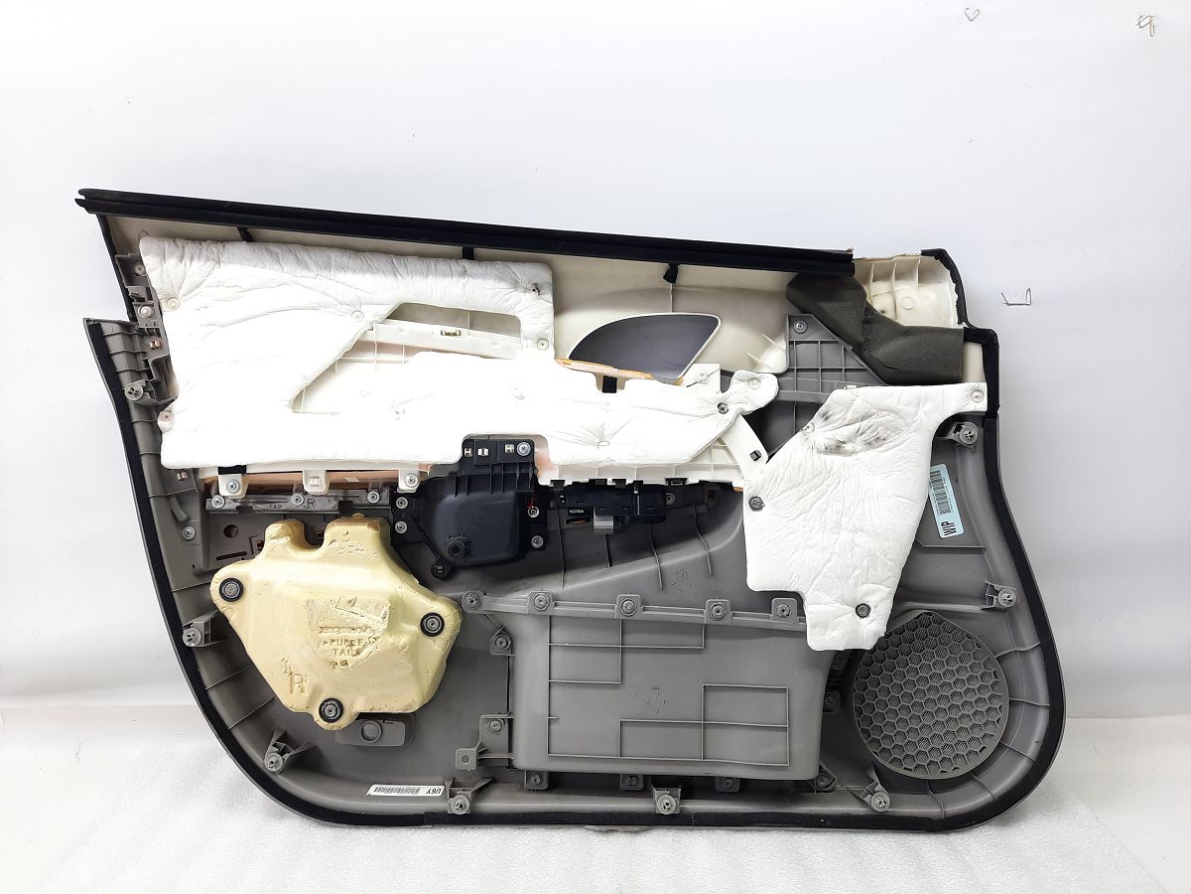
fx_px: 860
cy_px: 447
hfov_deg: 69.4
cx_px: 596
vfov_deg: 54.9
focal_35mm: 25
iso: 80
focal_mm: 4.6
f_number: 2
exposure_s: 1/50
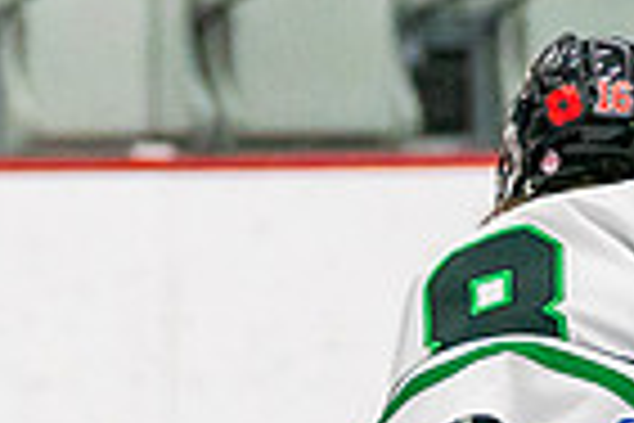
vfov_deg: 1.3
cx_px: 31
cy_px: 801
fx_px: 18578
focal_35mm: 1055
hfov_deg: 2.0
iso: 3200
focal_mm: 148
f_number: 2.8
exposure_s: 1/1250
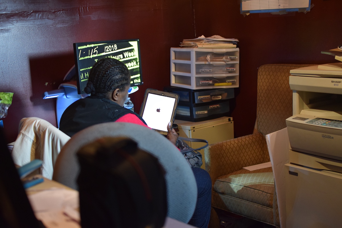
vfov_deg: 25.8
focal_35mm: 52
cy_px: 114
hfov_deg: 37.9
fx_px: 499
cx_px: 171
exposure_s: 1/60
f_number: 2.8
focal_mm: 35
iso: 1400
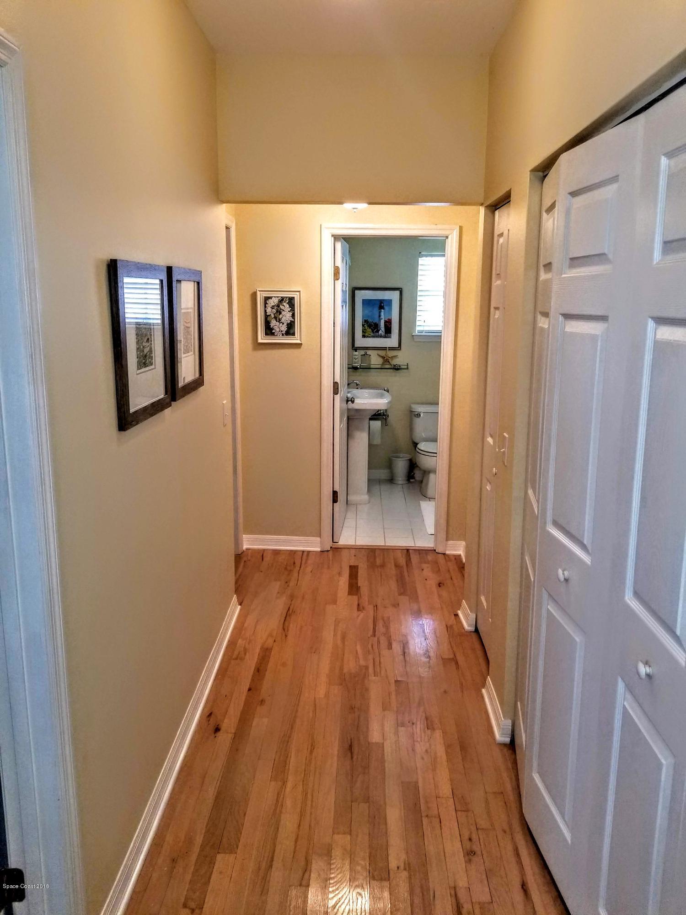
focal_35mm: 26
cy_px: 458
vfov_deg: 67.3
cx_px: 343
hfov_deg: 53.1
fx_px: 687
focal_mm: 4.25
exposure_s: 1/40
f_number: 1.7
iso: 100
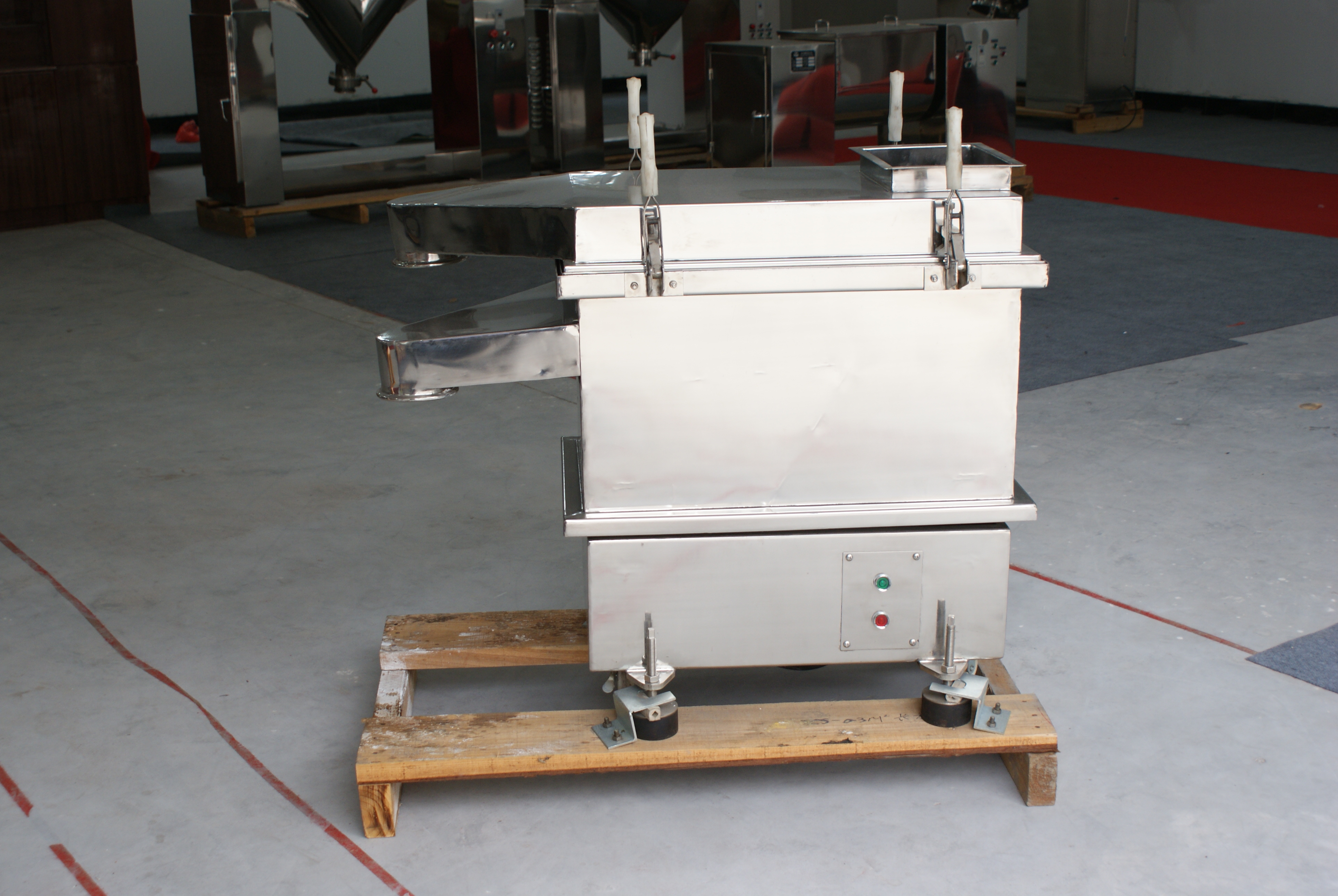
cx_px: 669
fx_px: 1674
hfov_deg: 43.6
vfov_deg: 29.9
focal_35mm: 45
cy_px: 448
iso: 200
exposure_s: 1/60
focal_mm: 30
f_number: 5
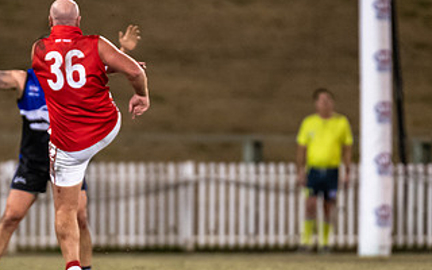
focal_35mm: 941
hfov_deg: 2.2
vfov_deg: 1.4
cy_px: 151
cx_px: 91
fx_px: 11079
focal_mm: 300
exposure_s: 1/1250
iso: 2500
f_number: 2.8
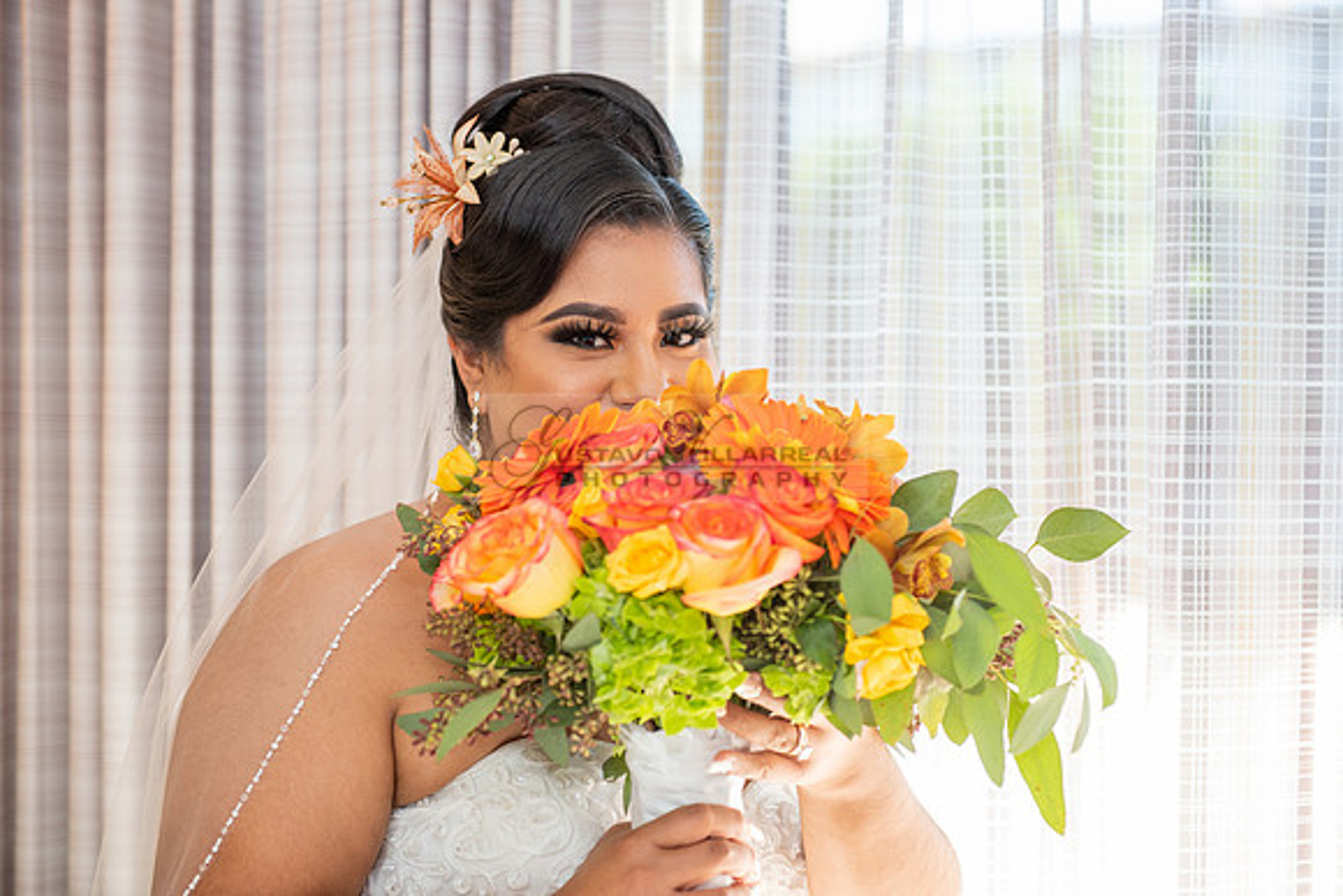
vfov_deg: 19.5
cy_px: 448
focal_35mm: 70
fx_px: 2612
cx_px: 672
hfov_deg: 28.8
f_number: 3.5
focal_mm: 70
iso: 400
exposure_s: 1/160
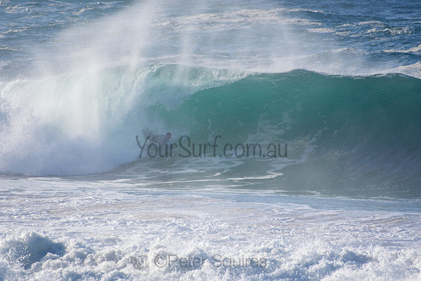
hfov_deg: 2.7
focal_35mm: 750
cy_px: 140
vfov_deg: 1.8
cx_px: 210
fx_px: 8772
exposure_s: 1/2000
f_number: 5.6
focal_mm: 500
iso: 320
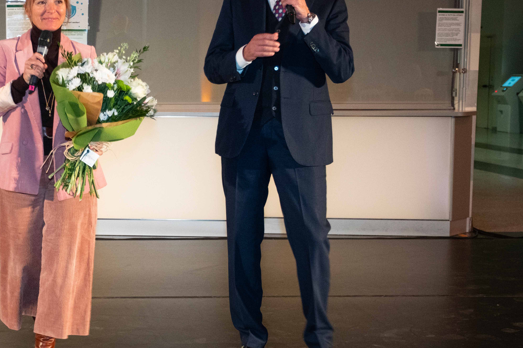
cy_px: 171
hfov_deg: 27.7
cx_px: 46
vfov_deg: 19.5
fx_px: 1017
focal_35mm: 70
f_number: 2.8
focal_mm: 24.9
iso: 1250
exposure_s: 1/60
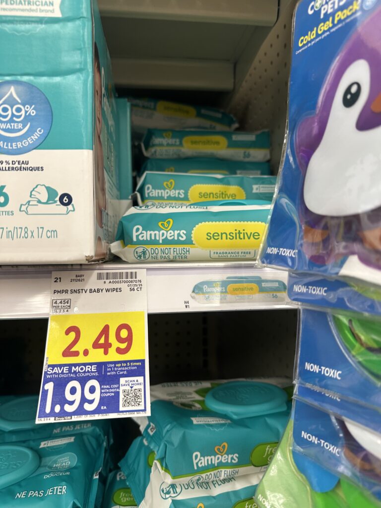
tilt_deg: -0.7
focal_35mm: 24
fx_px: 352
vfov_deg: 71.6
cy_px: 254
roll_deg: +0.9
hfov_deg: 56.8
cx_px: 190
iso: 125
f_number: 1.78
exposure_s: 1/64
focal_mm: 6.86
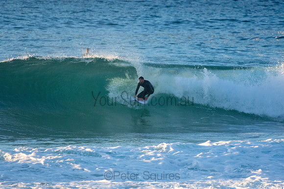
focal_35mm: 750
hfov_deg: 2.7
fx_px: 5918
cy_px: 94
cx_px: 142
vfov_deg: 1.8
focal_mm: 500
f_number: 5.6
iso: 1600
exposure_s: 1/2000
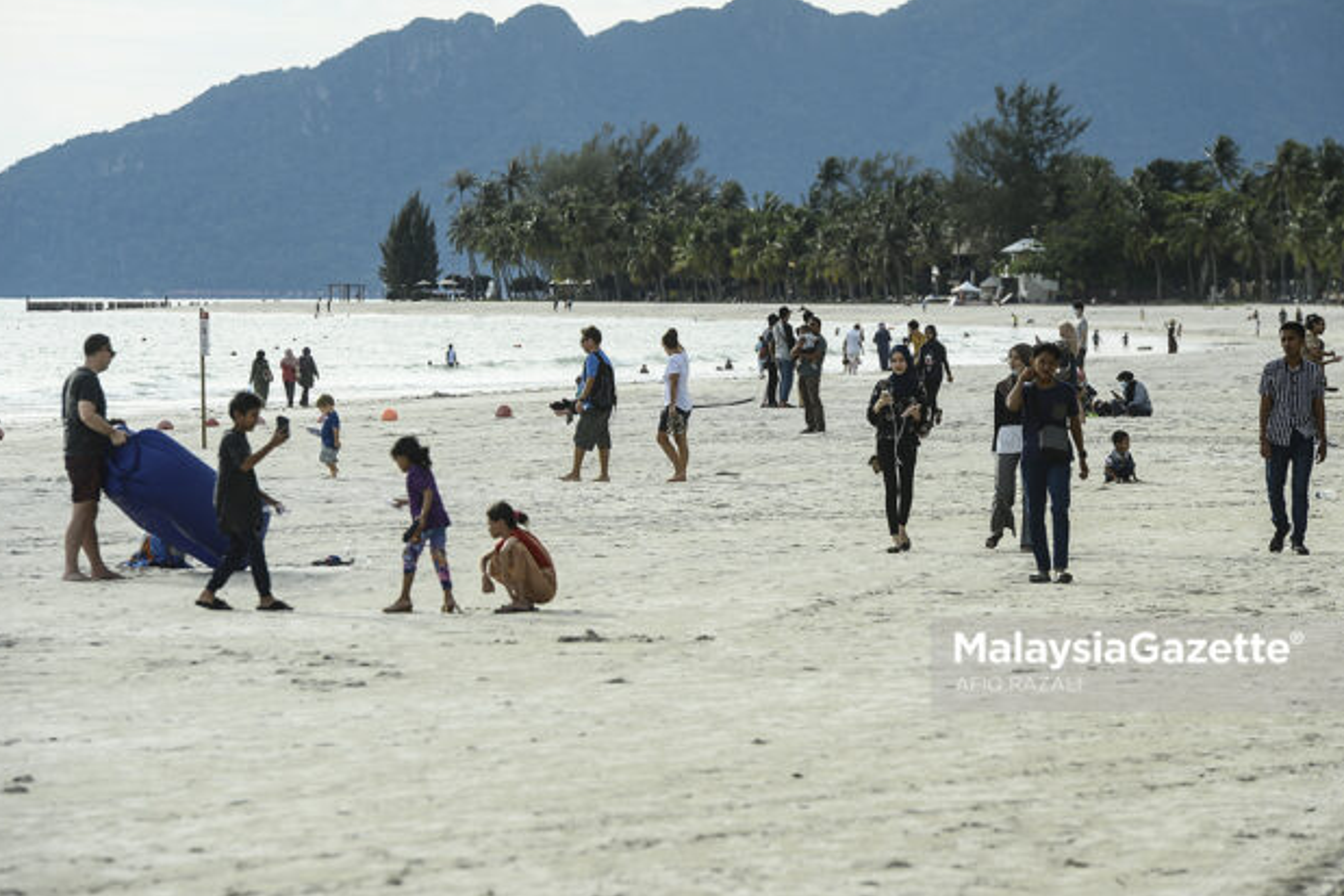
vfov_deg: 6.2
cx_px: 726
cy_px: 423
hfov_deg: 9.4
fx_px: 8215
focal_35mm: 220
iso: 100
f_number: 9
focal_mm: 200
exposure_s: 1/200
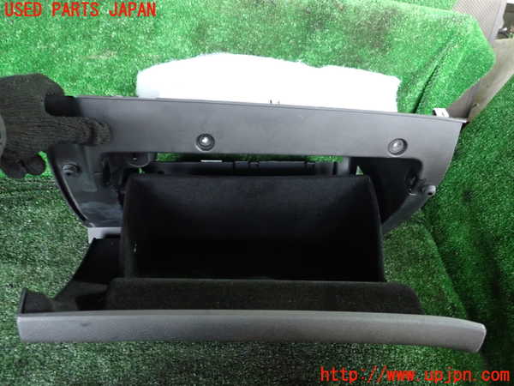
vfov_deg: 46.8
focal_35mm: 30
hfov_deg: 60.0
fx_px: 445
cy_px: 193
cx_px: 257
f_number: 2.3
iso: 800
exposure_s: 1/15
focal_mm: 5.4
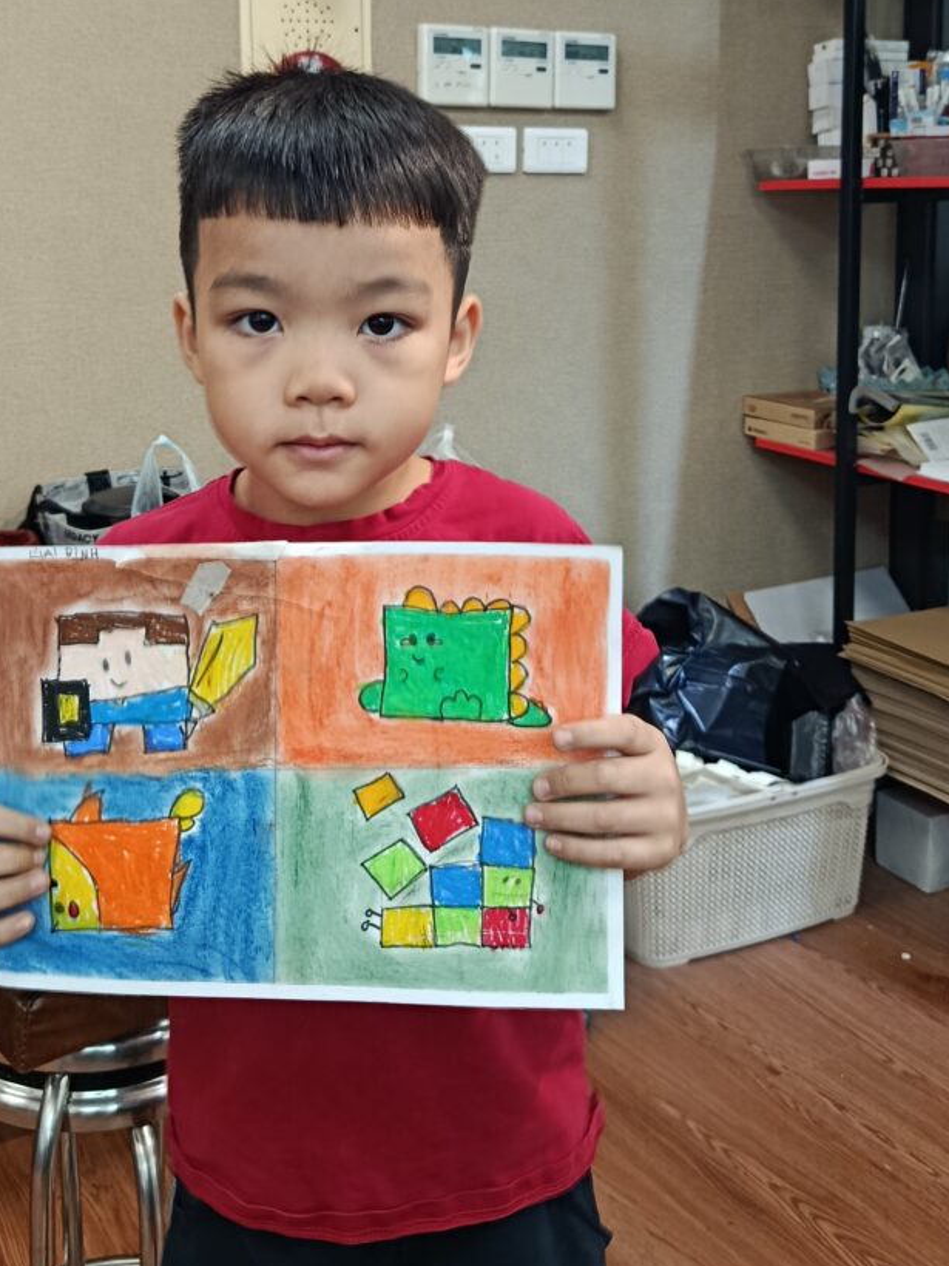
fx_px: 1426
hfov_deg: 36.7
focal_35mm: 39
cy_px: 353
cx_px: 390
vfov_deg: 46.5
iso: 764
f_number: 1.7
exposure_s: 1/100
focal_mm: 5.24
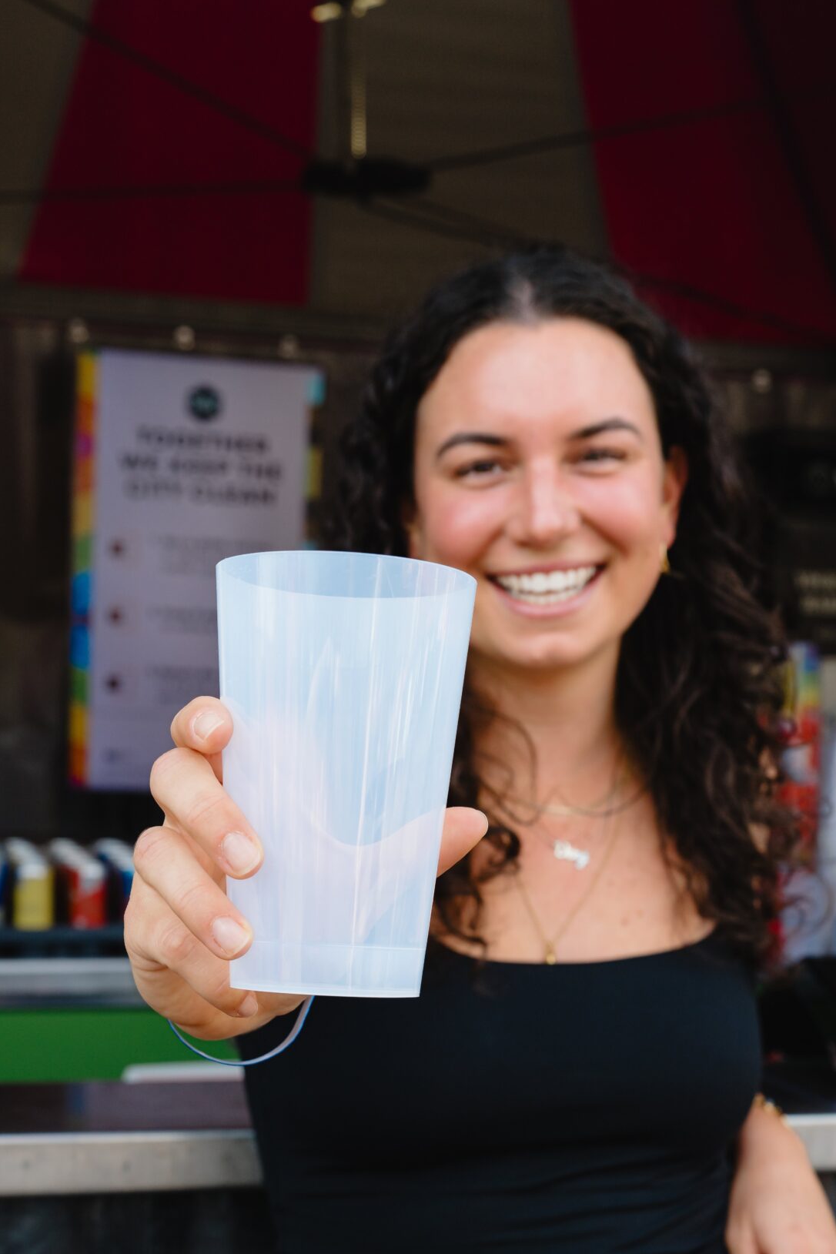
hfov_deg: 24.6
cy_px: 935
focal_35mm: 55
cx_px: 398
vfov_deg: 35.5
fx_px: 1916
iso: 250
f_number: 5.6
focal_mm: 35
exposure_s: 1/400
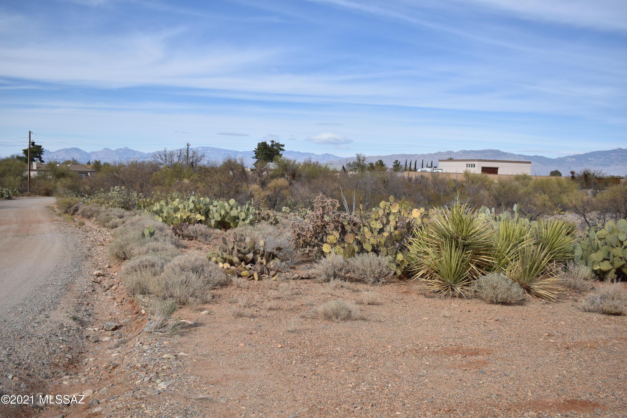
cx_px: 314
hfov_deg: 55.1
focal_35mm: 34
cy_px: 209
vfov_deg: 38.4
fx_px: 601
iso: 200
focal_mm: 23
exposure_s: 1/2000
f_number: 5
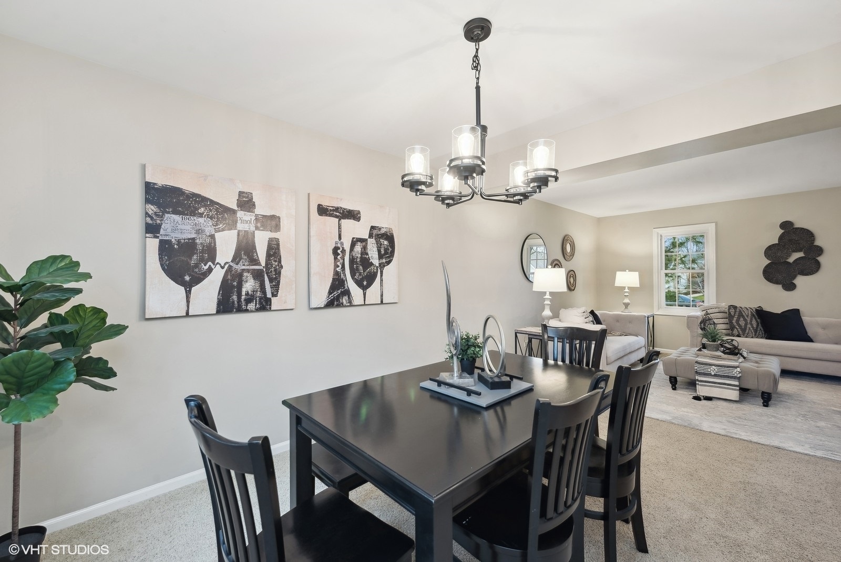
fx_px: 327
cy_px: 281
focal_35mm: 14
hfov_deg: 104.2
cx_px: 420
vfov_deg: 81.3
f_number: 8
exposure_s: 1/4
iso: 200
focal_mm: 14
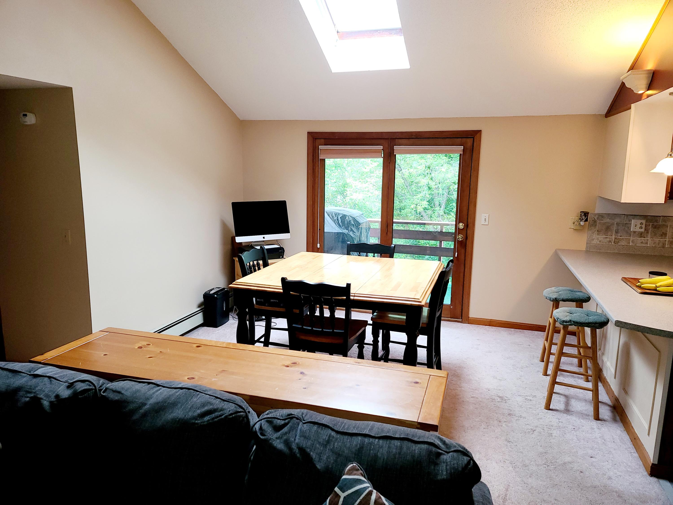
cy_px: 252
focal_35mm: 25
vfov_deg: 54.9
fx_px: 486
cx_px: 336
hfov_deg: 69.4
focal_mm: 7
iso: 100
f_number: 1.8
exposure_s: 1/39.1
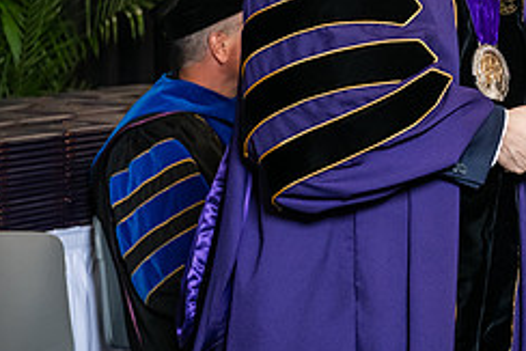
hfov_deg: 12.8
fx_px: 2295
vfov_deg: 8.7
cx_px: 601
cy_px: -33
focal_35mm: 157
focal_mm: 66
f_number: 5
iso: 2000
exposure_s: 1/200
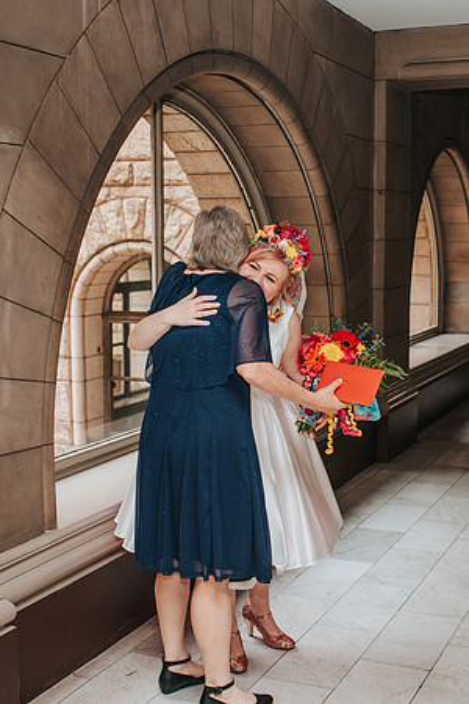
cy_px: 352
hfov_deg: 25.8
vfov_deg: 37.9
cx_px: 265
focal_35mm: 52
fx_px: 1025
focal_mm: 35
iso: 720
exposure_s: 1/160
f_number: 4
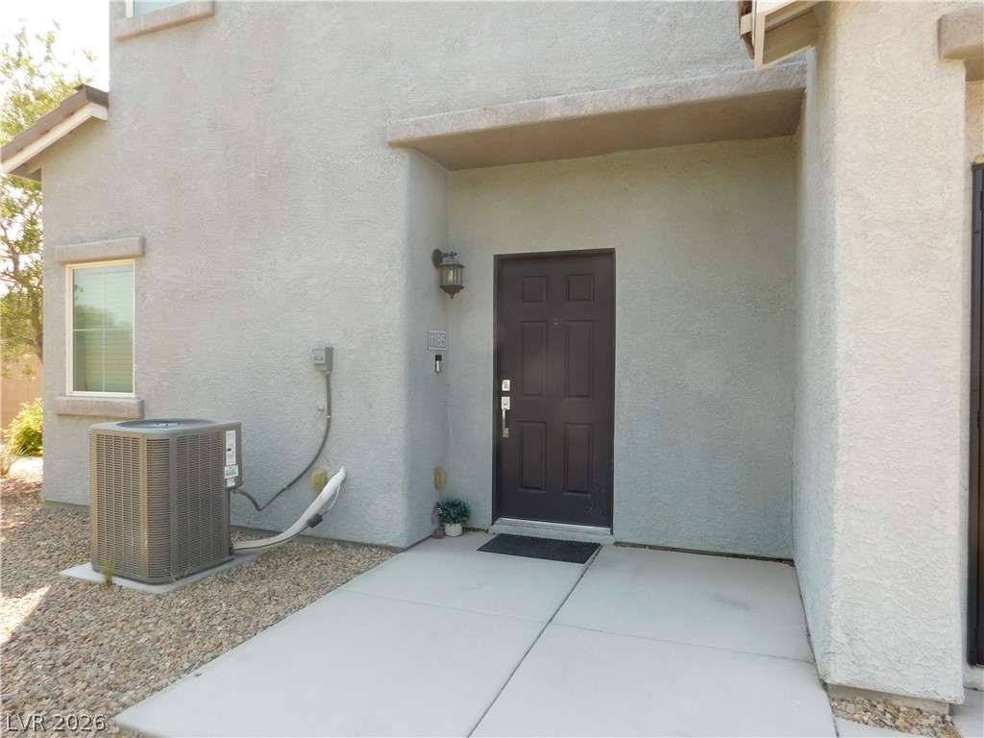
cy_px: 369
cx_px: 492
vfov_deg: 58.9
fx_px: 654
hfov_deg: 73.9
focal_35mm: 23
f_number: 3
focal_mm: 4
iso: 125
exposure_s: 1/500
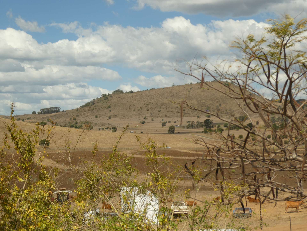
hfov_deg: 29.8
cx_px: 154
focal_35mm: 65
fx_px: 576
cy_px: 116
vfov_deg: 22.6
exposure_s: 1/1000
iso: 80
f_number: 4.4
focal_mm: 11.7
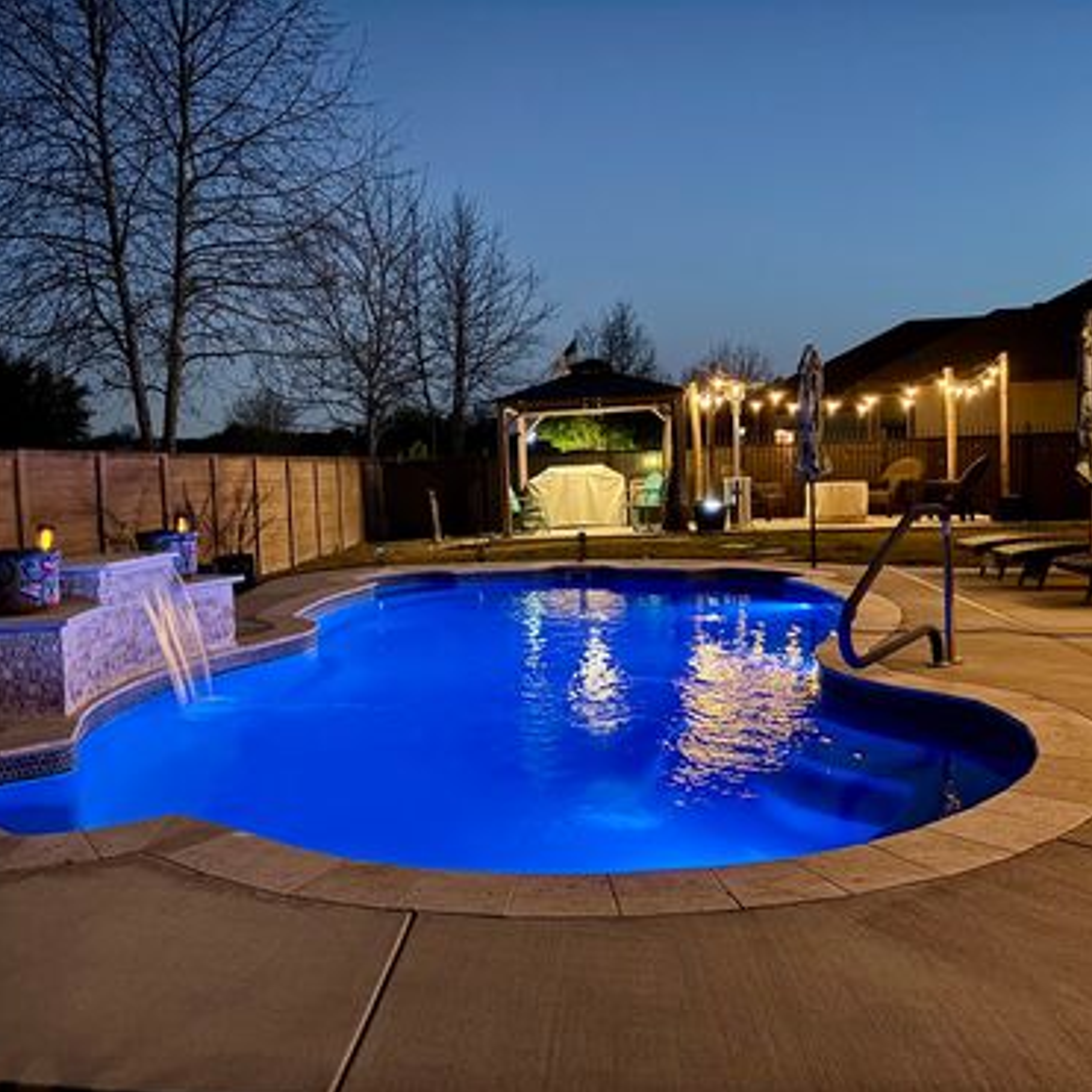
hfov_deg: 52.4
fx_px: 1106
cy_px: 549
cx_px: 474
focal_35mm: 31
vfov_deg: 52.5
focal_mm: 5.96
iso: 640
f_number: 1.6
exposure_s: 1/11
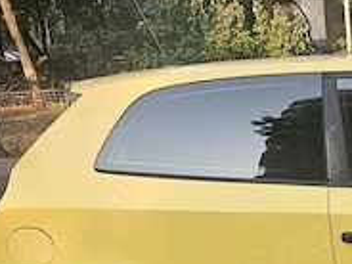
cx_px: 411
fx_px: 763
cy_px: 293
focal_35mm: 75
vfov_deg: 18.8
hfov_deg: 23.9
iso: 12
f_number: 1.7
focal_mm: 6.3
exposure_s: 1/100
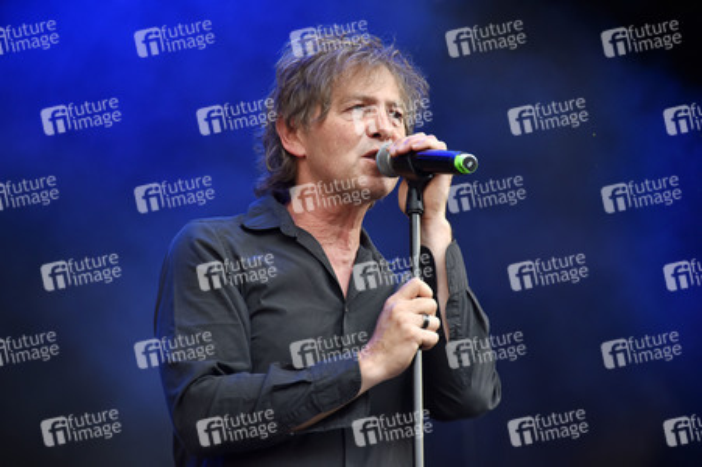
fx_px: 4482
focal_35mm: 230
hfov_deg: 9.0
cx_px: 351
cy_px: 234
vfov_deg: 6.0
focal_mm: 230
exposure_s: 1/250
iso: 640
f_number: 6.3
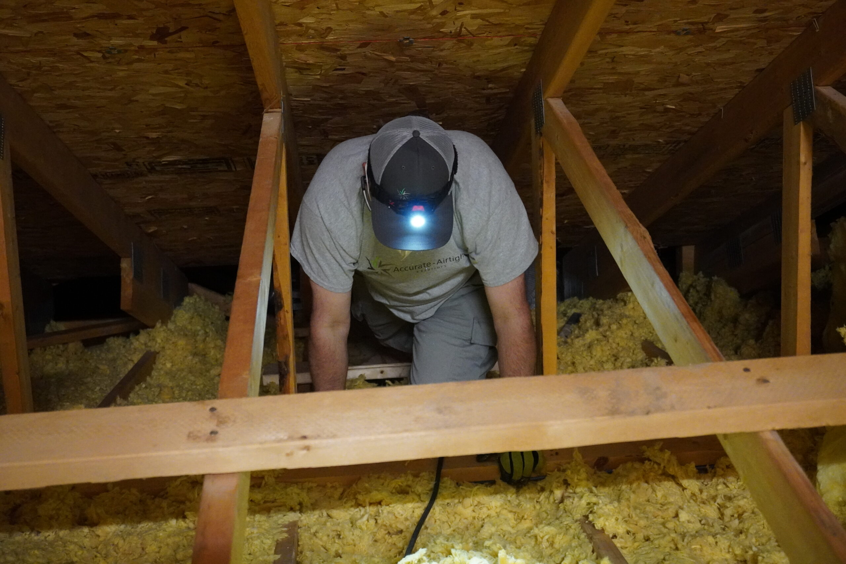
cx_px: 423
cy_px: 282
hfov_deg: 47.9
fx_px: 952
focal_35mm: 40
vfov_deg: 33.0
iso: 6400
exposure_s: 1/100
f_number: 4.5
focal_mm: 27
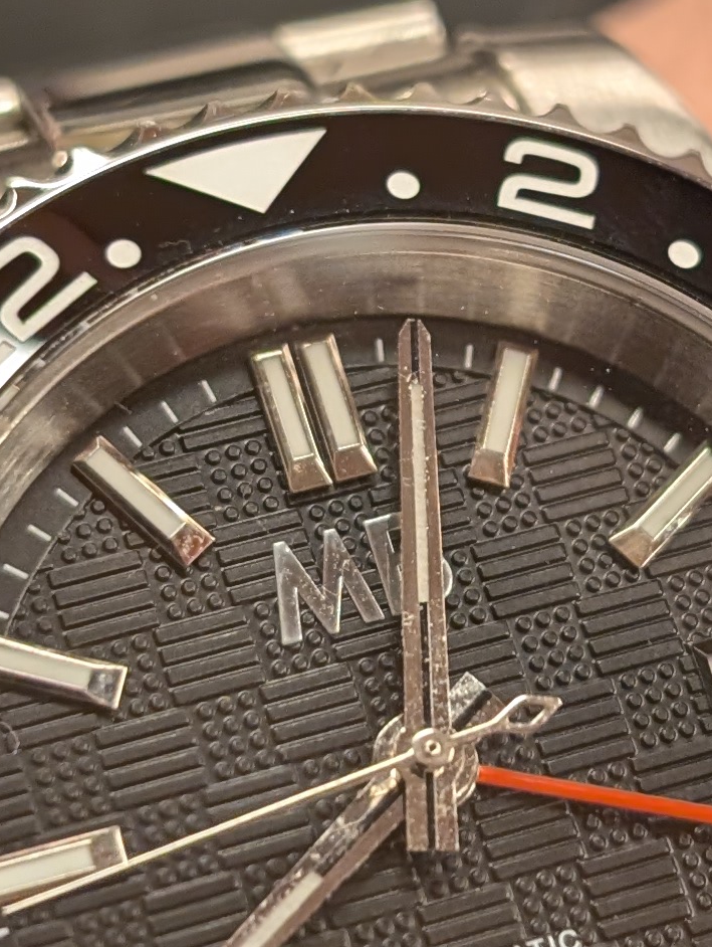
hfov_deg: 14.3
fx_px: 2846
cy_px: 490
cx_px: 411
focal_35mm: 104
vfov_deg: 18.9
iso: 552
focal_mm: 6.9
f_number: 1.68
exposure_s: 1/182
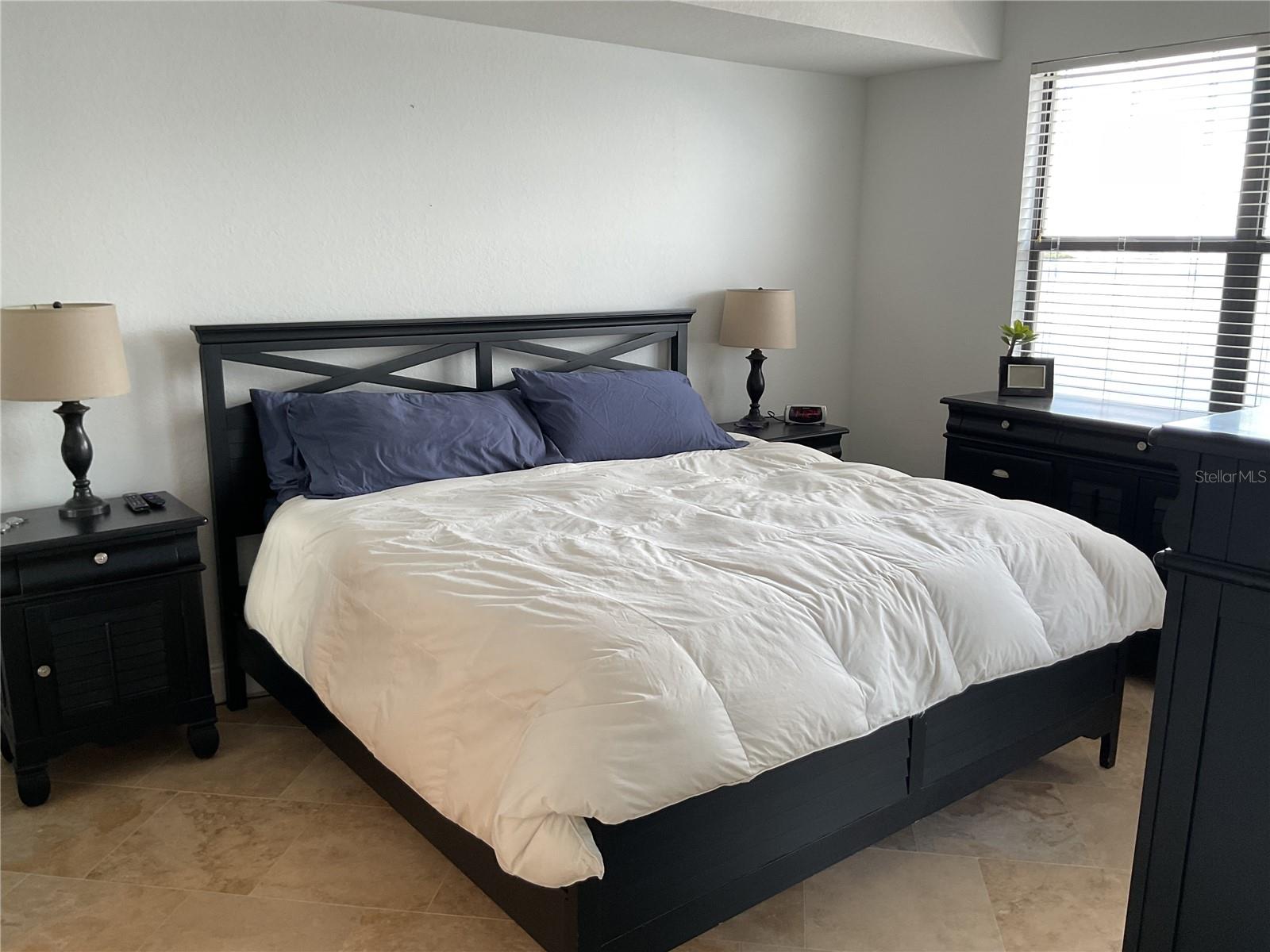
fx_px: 1064
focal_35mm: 29
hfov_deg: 61.7
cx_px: 635
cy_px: 476
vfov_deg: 48.2
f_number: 1.8
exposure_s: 1/60
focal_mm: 3
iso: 40
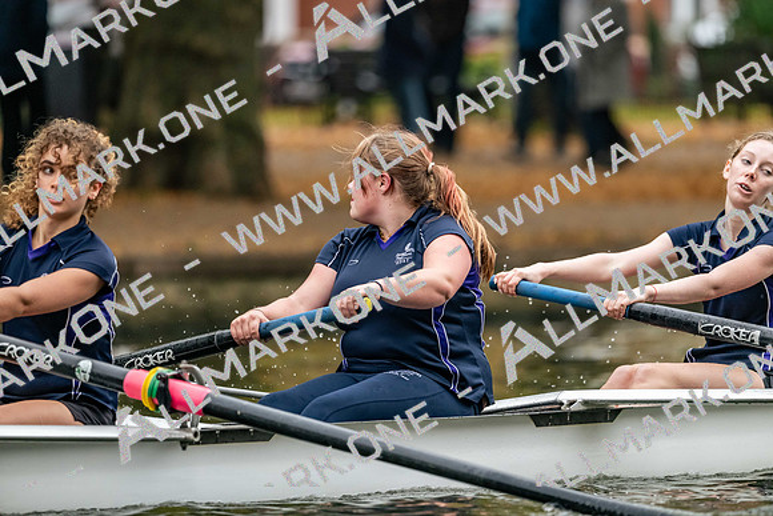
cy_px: 258
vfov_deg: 3.4
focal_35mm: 400
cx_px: 386
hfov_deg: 5.2
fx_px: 8590
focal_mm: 400
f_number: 4.5
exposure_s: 1/2500
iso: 2800
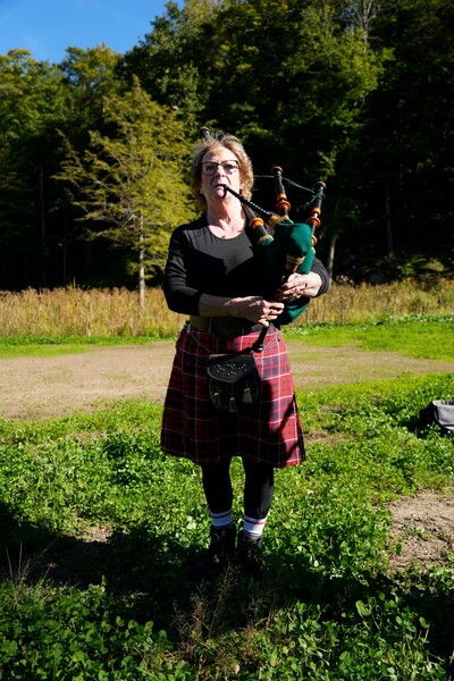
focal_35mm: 29
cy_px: 340
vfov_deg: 63.7
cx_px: 227
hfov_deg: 45.0
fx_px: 549
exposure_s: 1/640
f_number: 4
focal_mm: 29
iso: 100
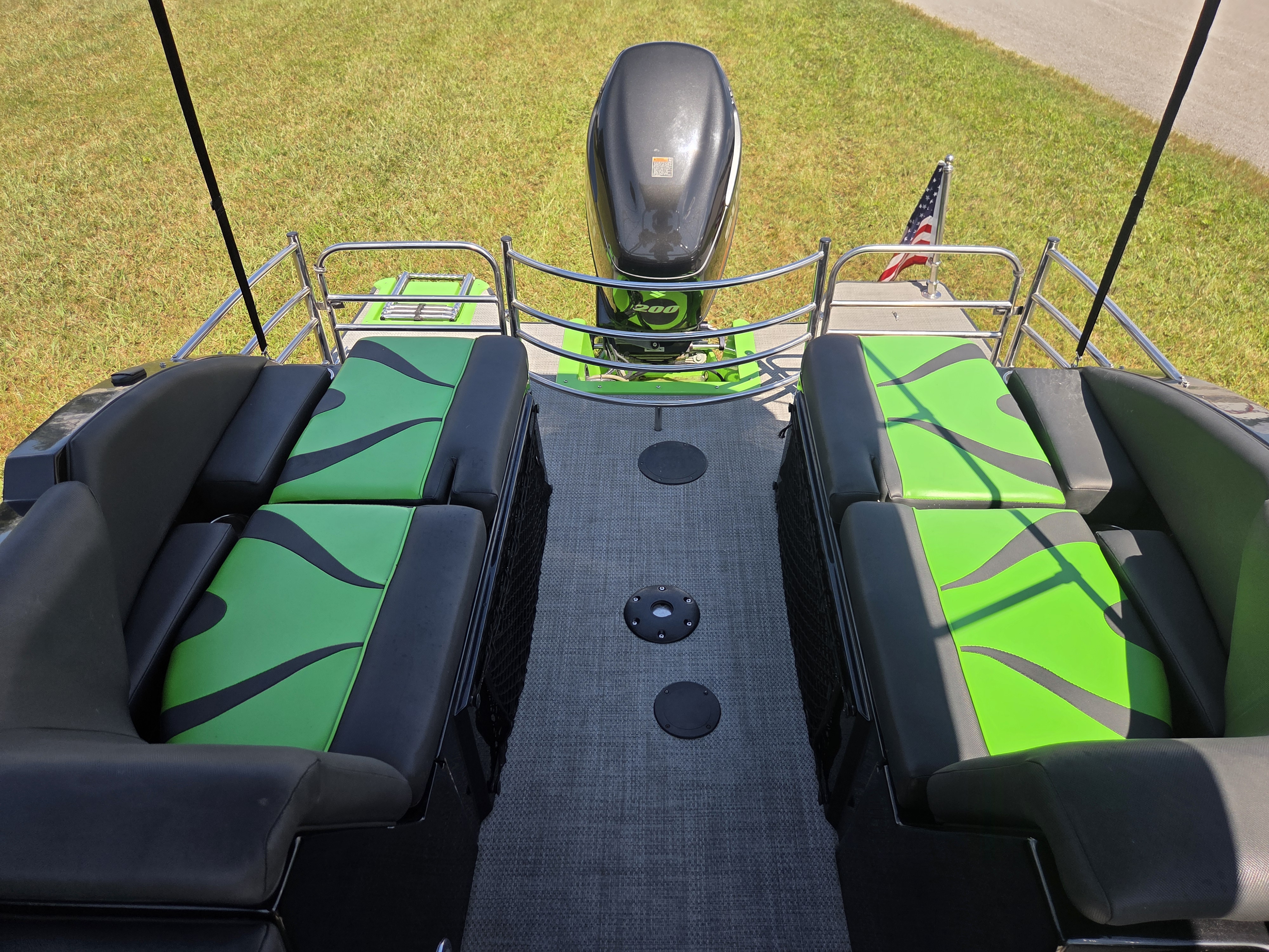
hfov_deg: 73.9
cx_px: 634
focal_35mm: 23
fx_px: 843
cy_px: 476
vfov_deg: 58.9
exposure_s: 1/2805
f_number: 1.8
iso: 80
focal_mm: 5.4
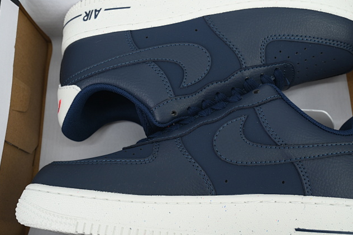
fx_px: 379
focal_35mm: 39
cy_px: 114
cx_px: 202
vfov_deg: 34.5
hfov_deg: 49.8
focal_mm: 30.5
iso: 400
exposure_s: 1/100
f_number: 9
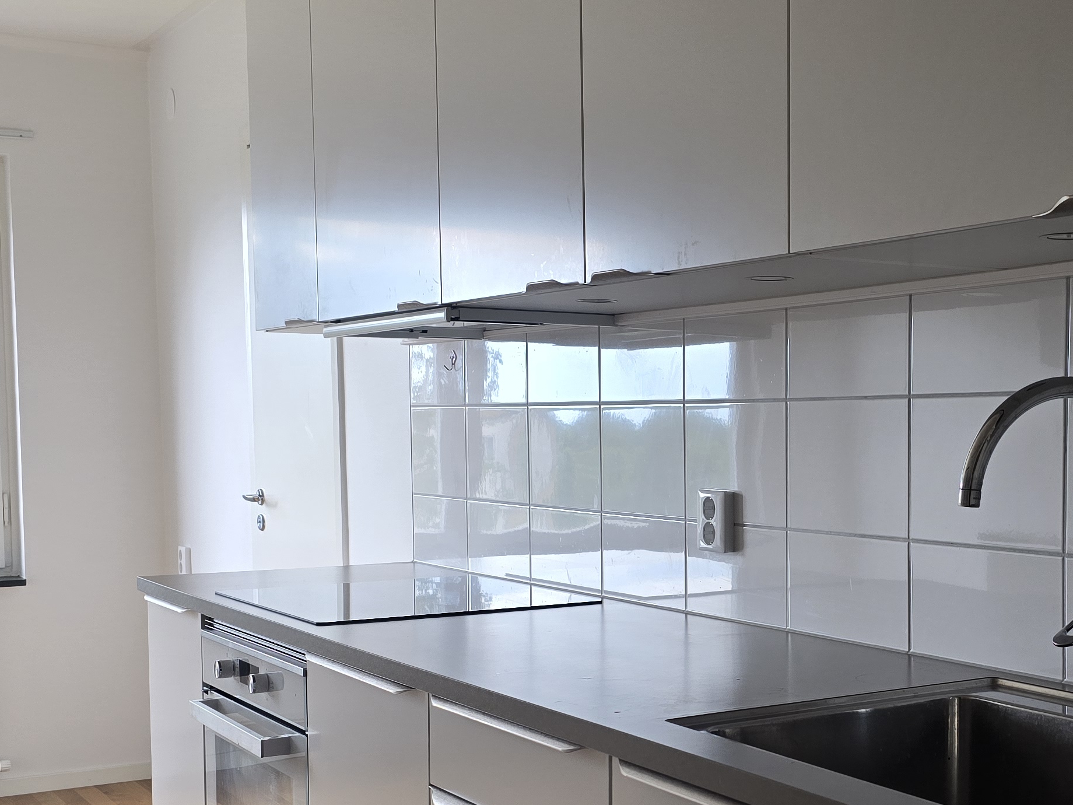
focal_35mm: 50
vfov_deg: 28.9
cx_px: 812
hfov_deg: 37.2
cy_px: 545
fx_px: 1550
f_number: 1.7
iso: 64
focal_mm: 6.3
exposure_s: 1/180
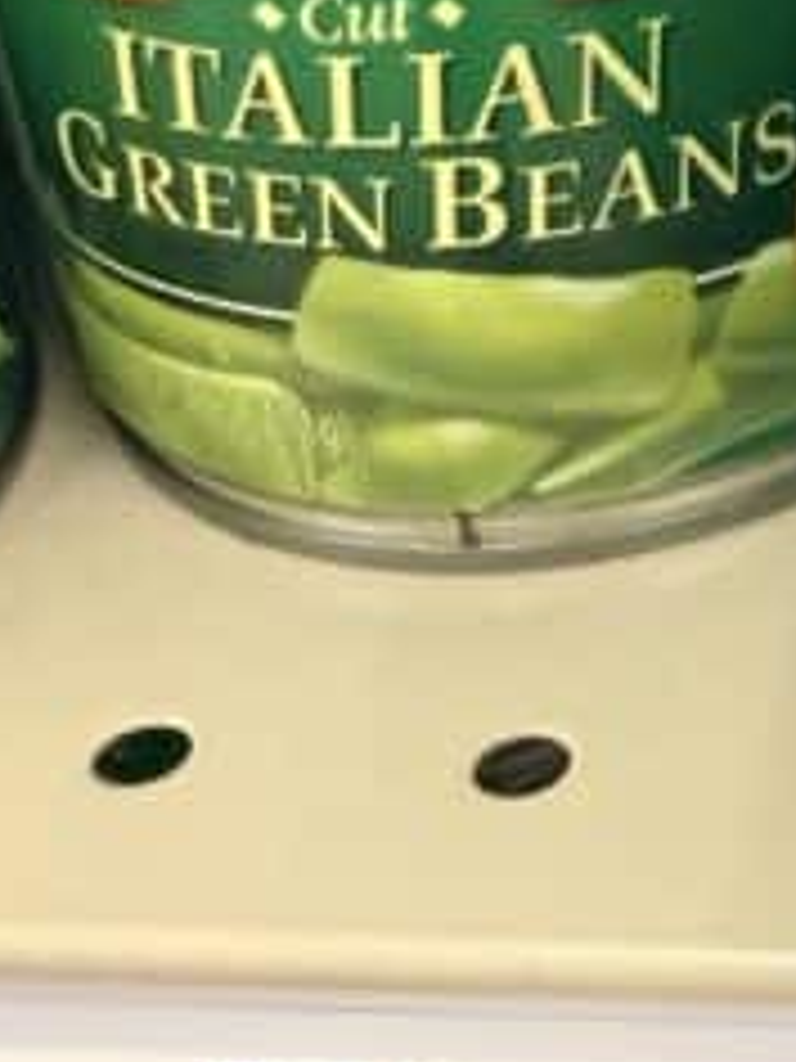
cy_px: 482
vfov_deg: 18.9
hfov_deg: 12.2
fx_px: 3189
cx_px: 1704
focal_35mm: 104
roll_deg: -1.8
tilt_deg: -34.5
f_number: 2.2
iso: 320
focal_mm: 2.22
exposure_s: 1/62
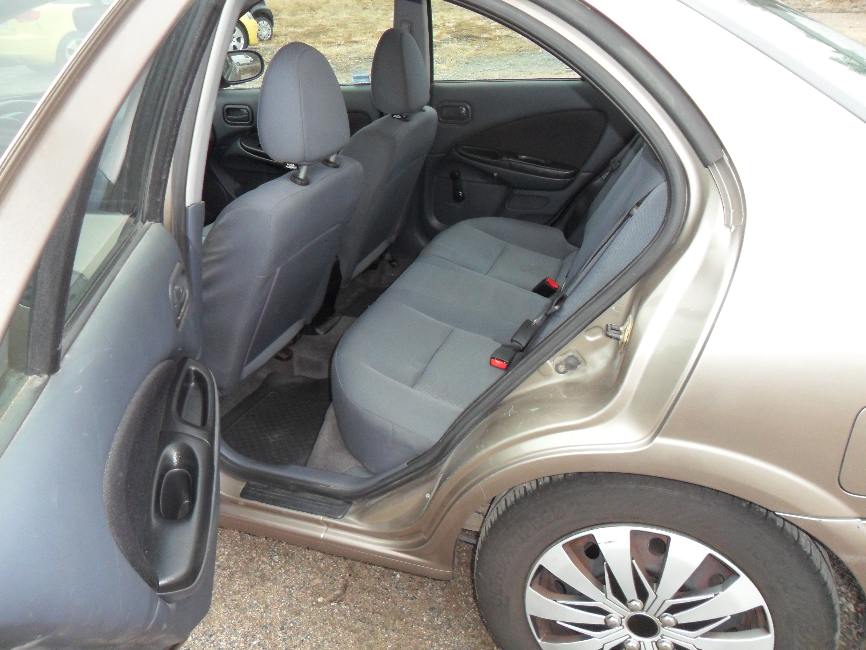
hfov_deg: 65.3
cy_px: 325
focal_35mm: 27
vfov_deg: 51.4
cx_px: 433
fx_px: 675
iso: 160
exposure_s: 1/45
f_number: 3.5
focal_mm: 4.9
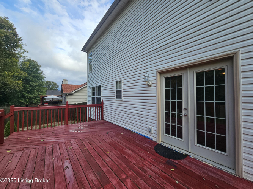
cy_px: 94
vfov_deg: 89.9
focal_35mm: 13
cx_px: 126
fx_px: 95
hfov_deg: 106.2
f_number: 2.2
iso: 50
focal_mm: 2.2
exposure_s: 1/1262
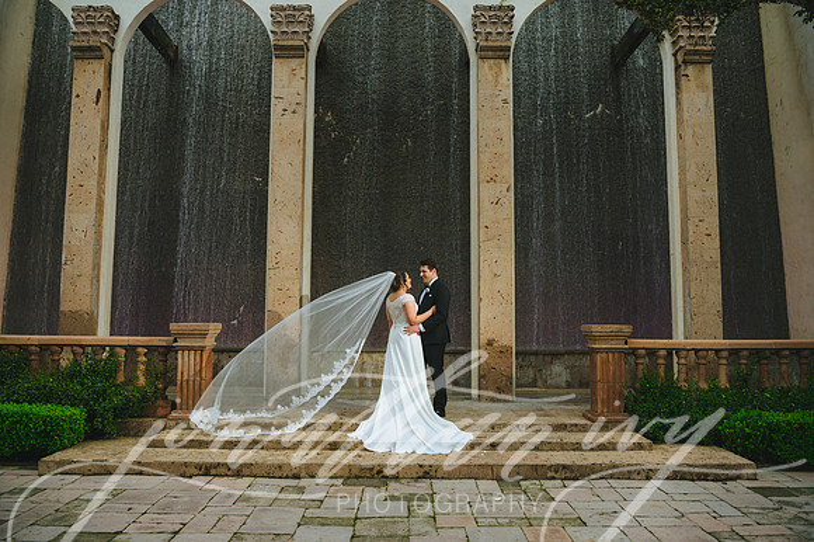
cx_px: 407
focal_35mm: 28
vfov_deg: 46.4
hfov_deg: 65.5
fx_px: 633
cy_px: 271
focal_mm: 28
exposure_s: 1/125
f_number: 4
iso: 250
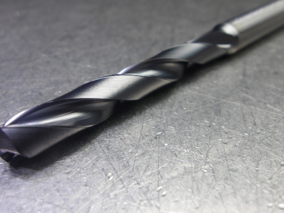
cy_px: 89
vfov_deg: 41.6
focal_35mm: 34
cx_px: 136
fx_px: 279
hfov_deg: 54.0
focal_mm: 4.9
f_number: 3
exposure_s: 1/60
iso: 145
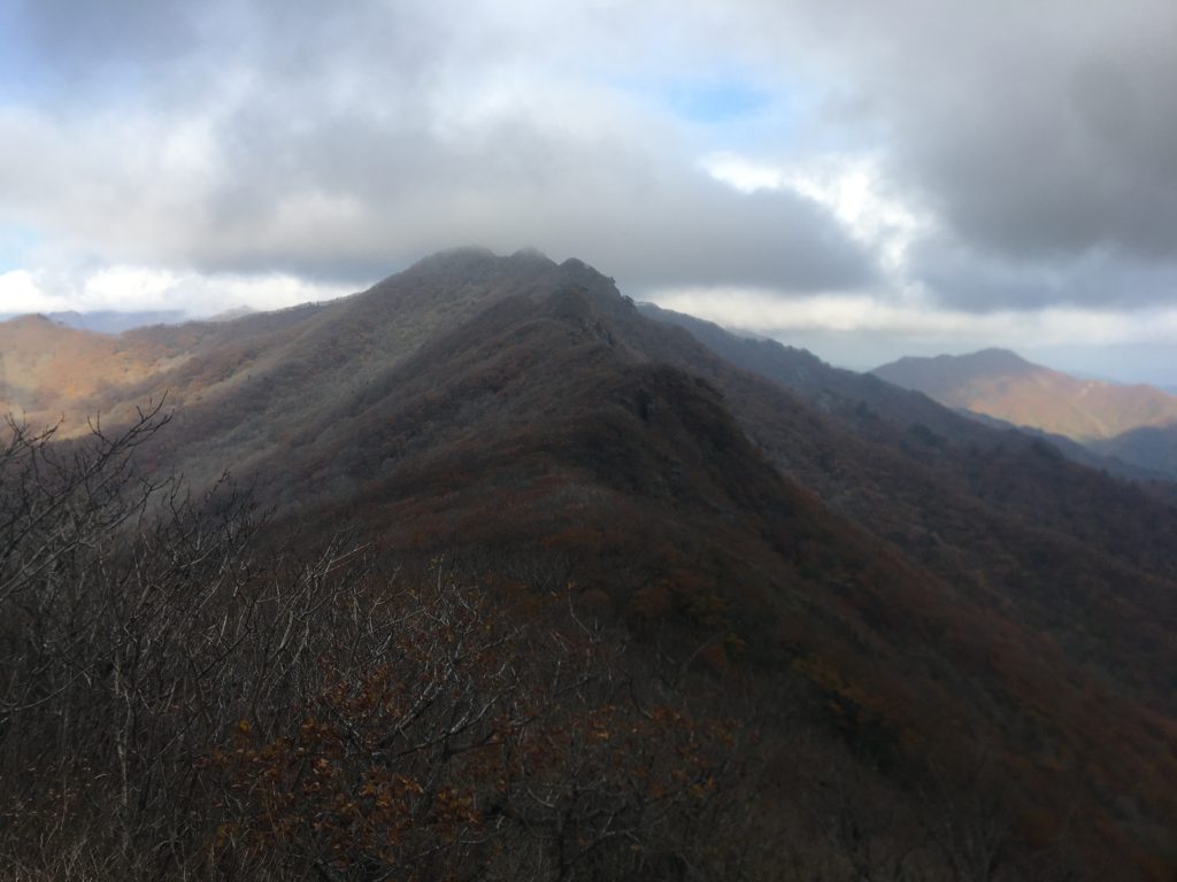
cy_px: 441
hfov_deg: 61.7
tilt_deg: -3.6
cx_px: 588
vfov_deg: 48.2
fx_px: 986
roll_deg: -1.6
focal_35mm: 29
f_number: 2.2
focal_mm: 4.15
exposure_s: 1/754
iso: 25
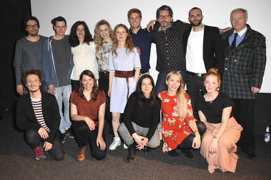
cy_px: 90
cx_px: 136
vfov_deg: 43.5
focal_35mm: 30
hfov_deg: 62.0
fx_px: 226
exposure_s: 1/100
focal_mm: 20
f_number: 4.5
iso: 1600
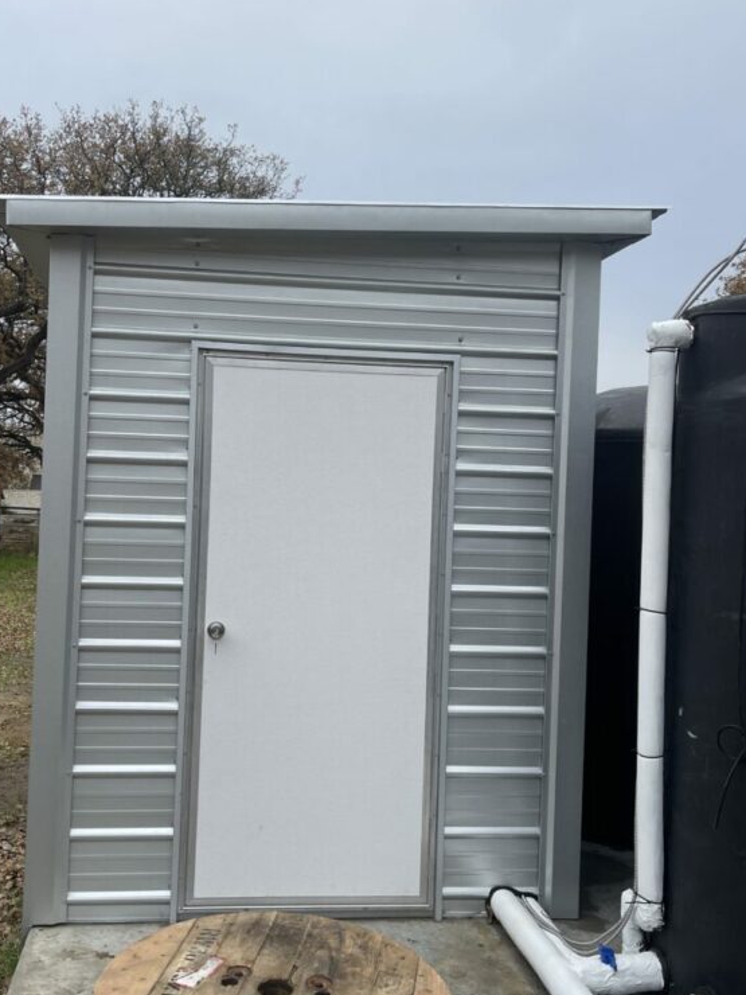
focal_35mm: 36
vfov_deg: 51.4
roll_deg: -2.6
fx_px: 1034
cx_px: 286
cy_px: 488
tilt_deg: -0.7
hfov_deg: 39.4
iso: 32
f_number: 1.6
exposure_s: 1/1048
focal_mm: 5.1
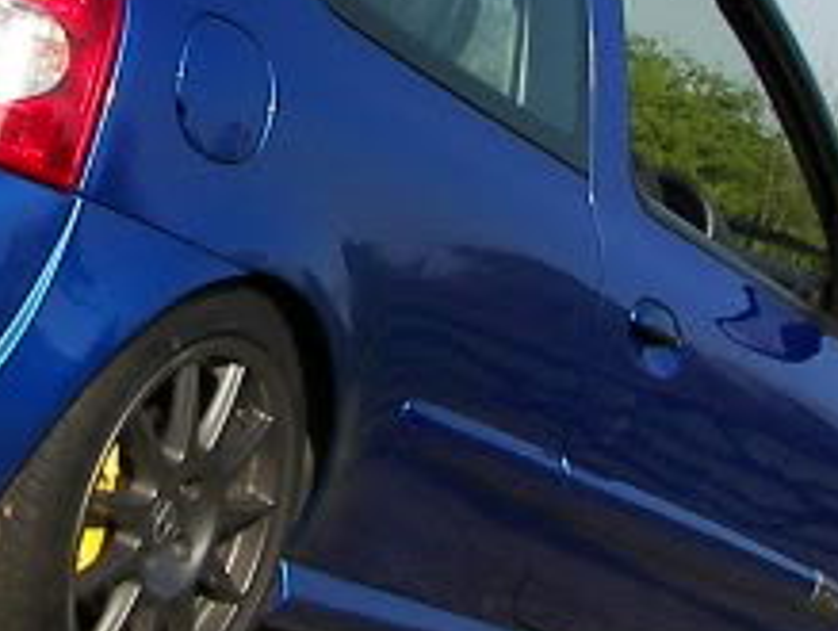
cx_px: 23
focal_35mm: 168
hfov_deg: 11.6
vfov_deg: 8.8
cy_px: 92
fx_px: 4074
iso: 50
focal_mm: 6
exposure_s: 1/640
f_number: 2.8
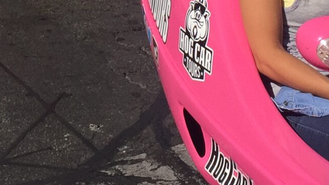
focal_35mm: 125
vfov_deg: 9.3
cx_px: 79
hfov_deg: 17.1
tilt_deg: -7.9
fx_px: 1091
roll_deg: +1.2
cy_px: -125
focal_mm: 4.15
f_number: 2.2
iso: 32
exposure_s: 1/3597
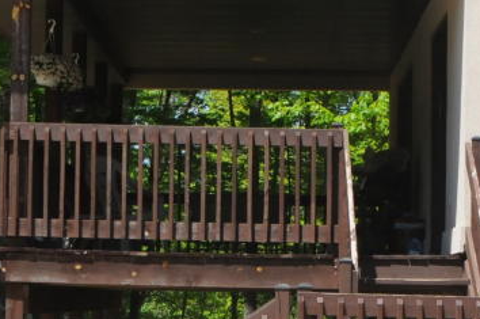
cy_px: 172
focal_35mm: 137
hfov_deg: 15.0
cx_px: 241
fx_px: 1824
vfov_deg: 10.0
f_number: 11
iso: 800
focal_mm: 28
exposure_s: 1/500
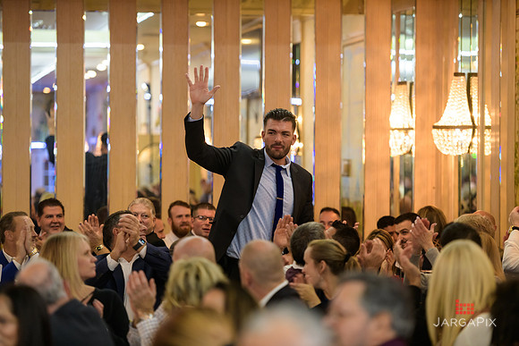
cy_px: 173
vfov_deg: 9.5
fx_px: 2091
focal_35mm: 145
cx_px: 260
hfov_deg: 14.2
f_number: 3.2
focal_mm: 145
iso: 1000
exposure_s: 1/125
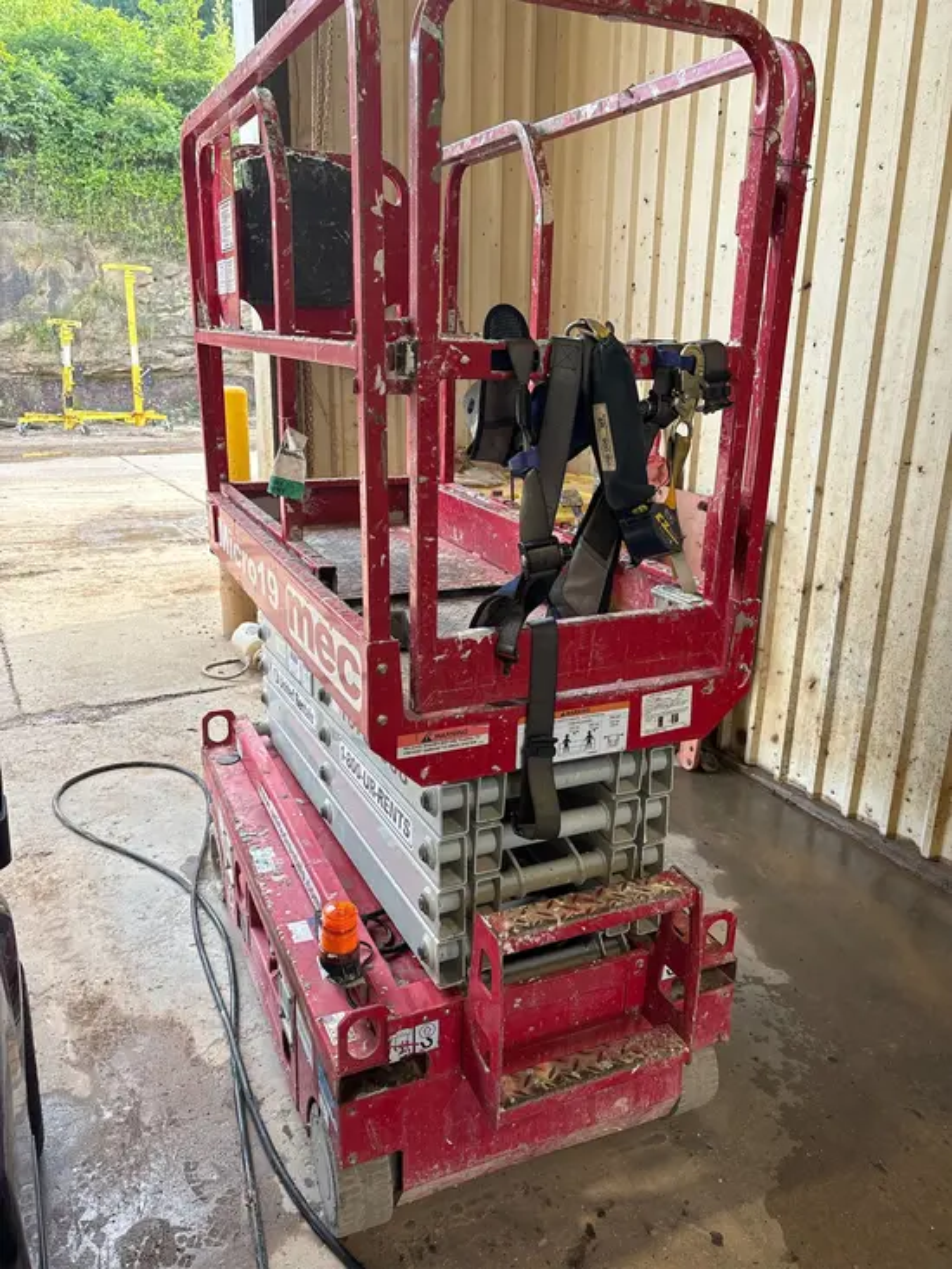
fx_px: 953
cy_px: 634
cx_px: 476
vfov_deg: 67.3
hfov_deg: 53.1
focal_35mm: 26
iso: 64
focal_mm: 5.96
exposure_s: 1/121
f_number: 1.6
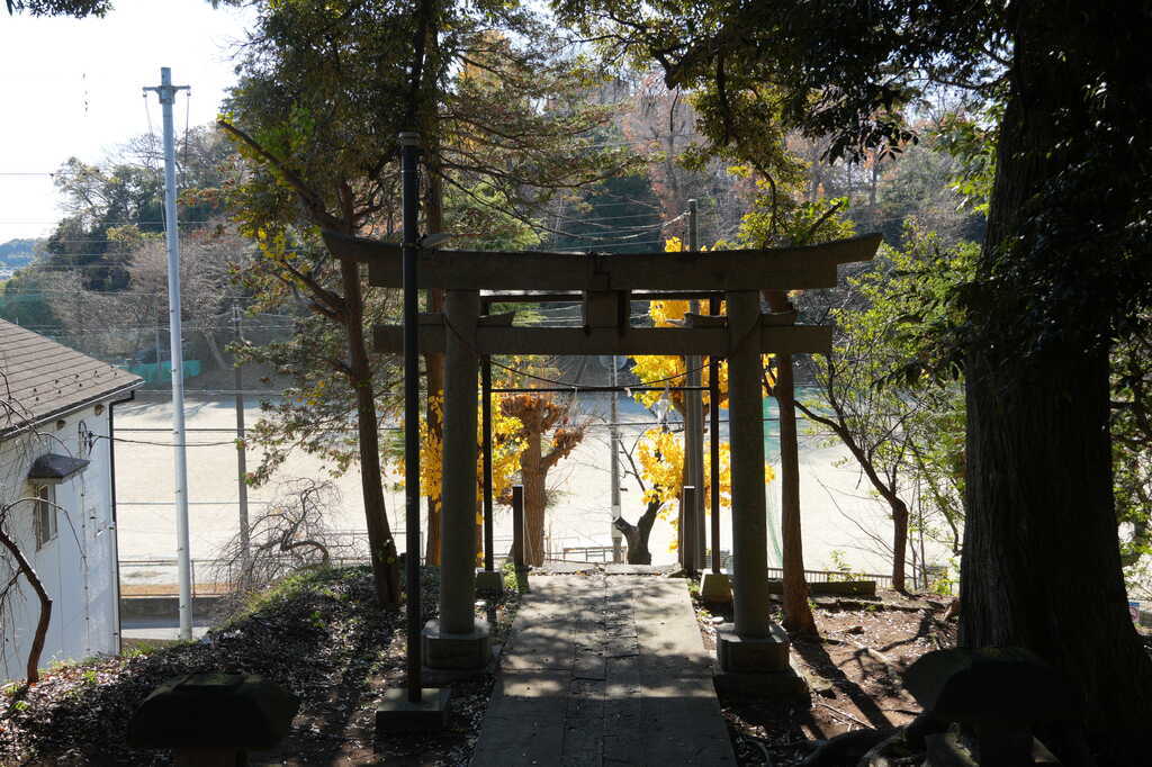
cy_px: 384
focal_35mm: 39
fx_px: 1248
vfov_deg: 34.2
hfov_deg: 49.6
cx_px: 576
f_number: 6.3
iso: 100
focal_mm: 26
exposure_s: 1/125
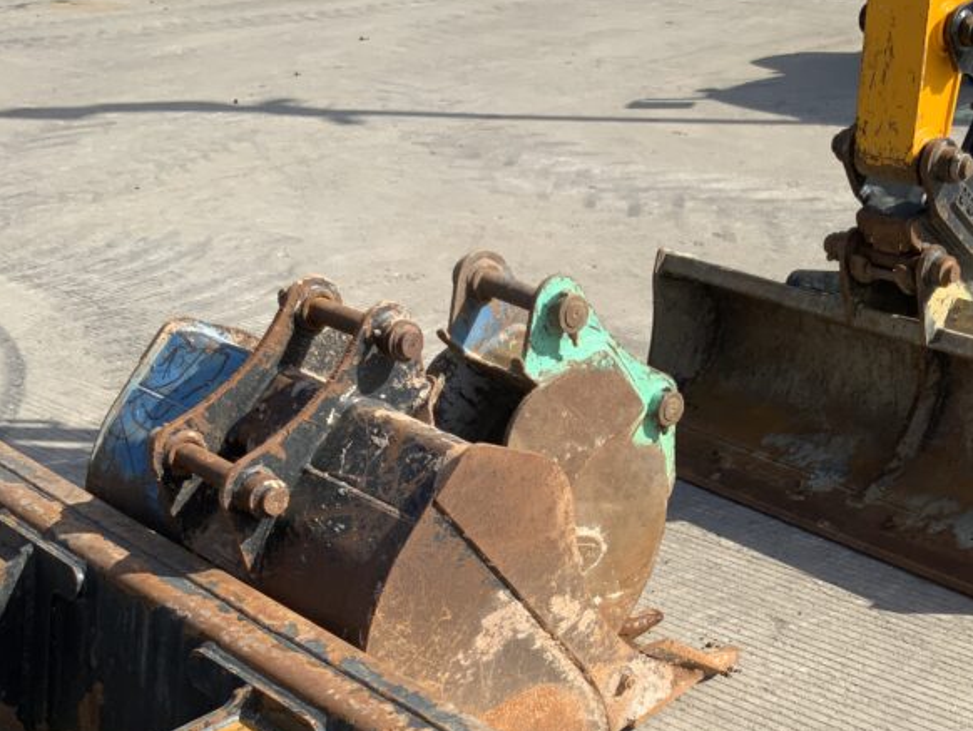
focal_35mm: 51
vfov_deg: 28.1
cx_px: 719
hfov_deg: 36.7
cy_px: 567
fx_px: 1434
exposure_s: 1/1279
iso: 16
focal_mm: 3
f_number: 1.8
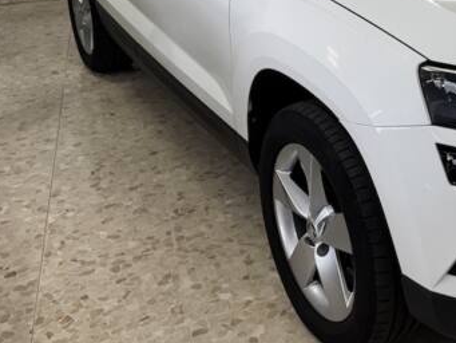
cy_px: 15
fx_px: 738
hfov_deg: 32.5
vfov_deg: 25.1
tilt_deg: -15.5
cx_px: 419
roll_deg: +0.8
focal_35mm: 56
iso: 100
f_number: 1.78
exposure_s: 1/100
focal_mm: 6.76
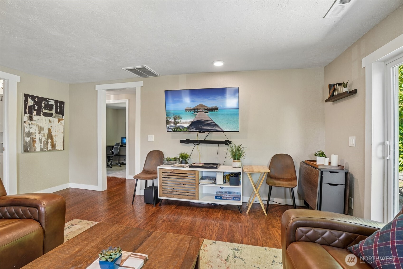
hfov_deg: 96.7
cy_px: 134
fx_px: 179
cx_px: 202
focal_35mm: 16
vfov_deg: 73.7
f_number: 8
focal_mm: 16
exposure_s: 1/8
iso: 400
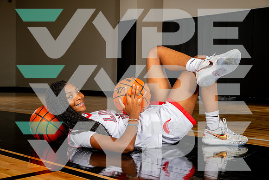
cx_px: 134
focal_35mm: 52
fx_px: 389
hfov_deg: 38.2
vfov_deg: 26.0
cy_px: 90
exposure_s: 1/400
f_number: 8
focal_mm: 52
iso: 250
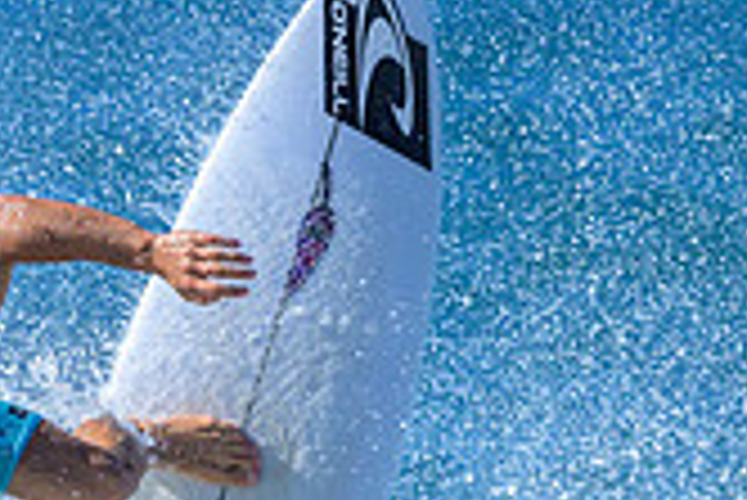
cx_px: -82
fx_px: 77588
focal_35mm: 3736
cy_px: 860
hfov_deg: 0.6
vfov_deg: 0.4
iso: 180
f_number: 6.3
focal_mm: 800
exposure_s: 1/2000
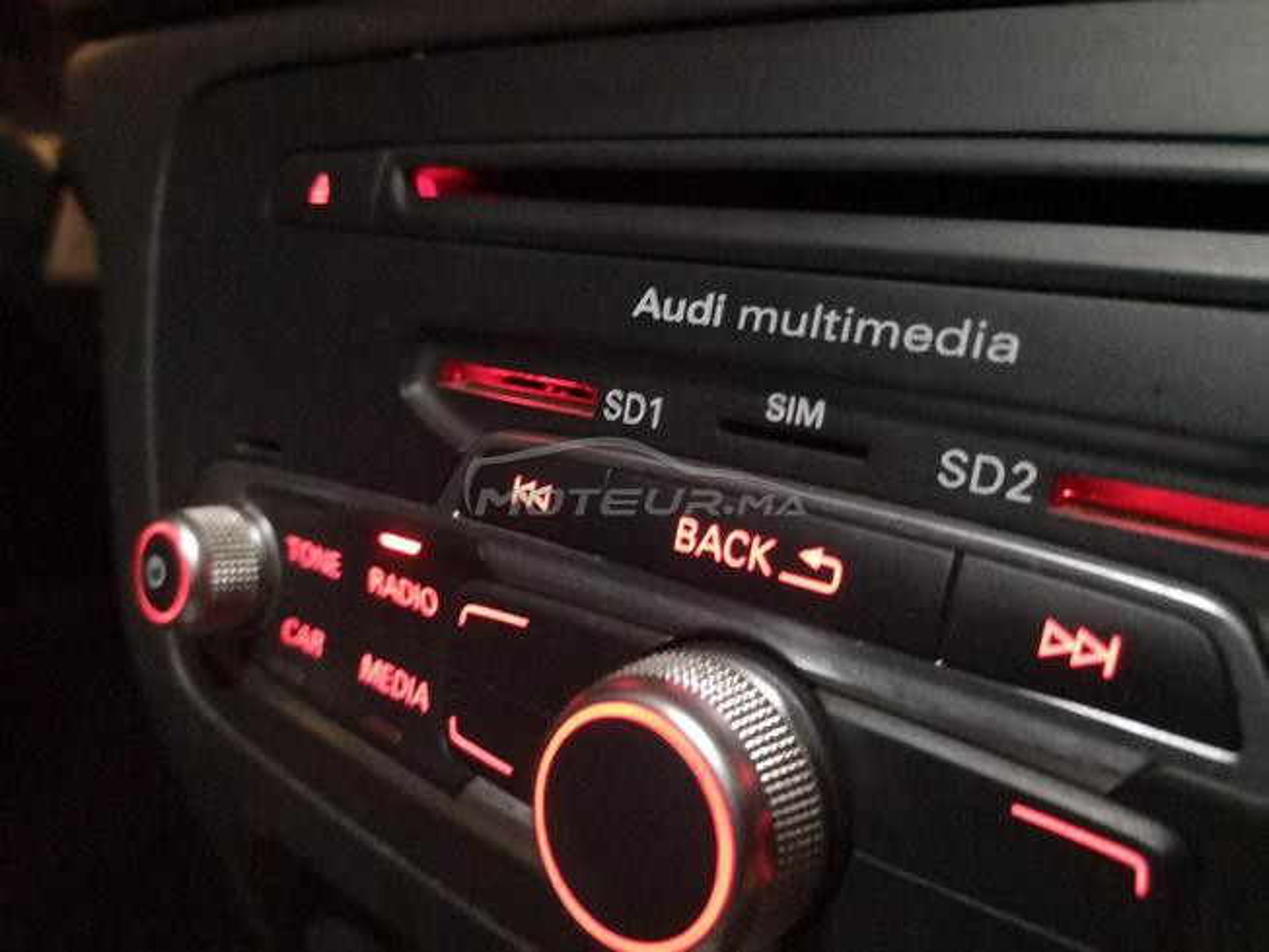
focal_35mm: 27
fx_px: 990
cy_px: 476
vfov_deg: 51.4
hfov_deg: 65.3
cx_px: 634
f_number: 1.8
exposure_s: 1/16.7
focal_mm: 3.95
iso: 2500
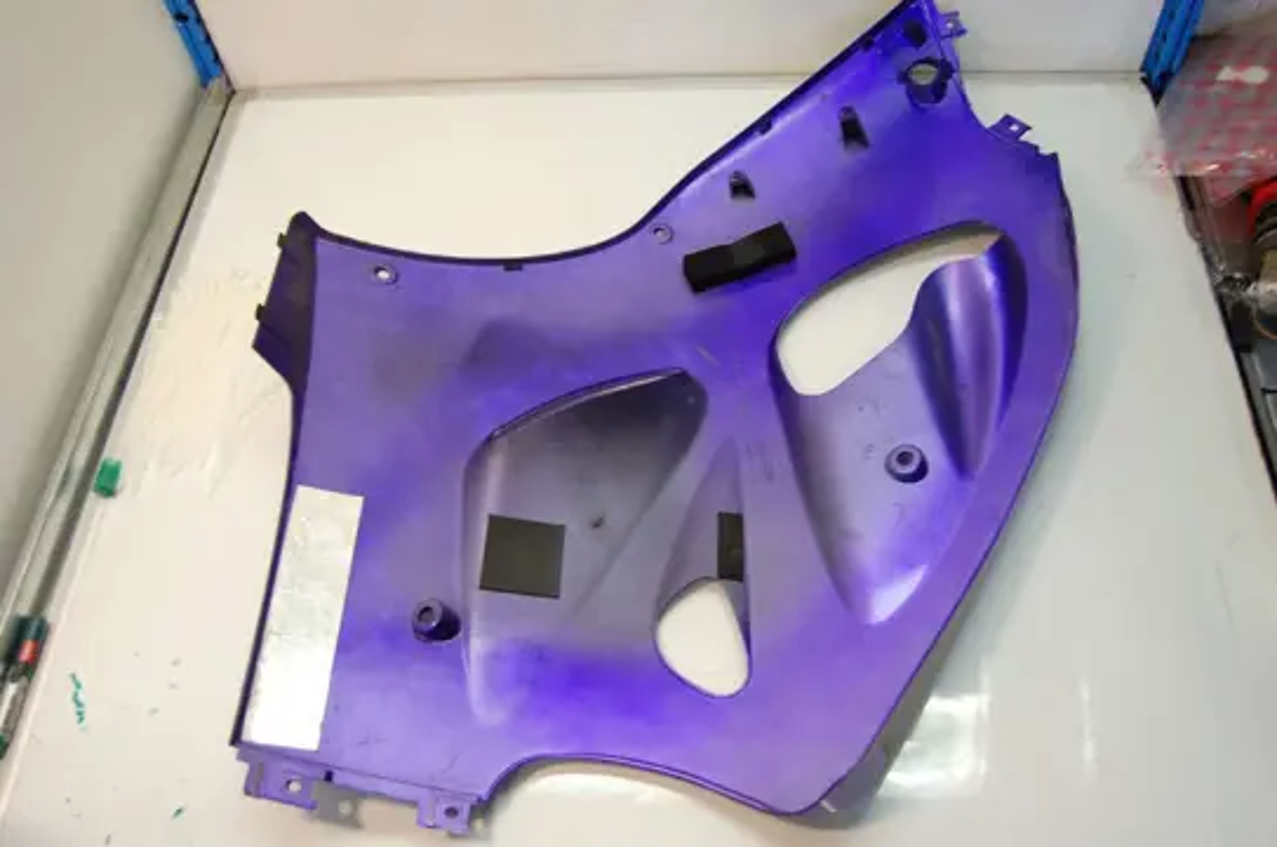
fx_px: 1062
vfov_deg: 43.5
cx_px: 638
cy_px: 424
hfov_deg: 62.0
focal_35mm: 30
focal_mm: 20
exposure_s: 1/60
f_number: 4.5
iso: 400
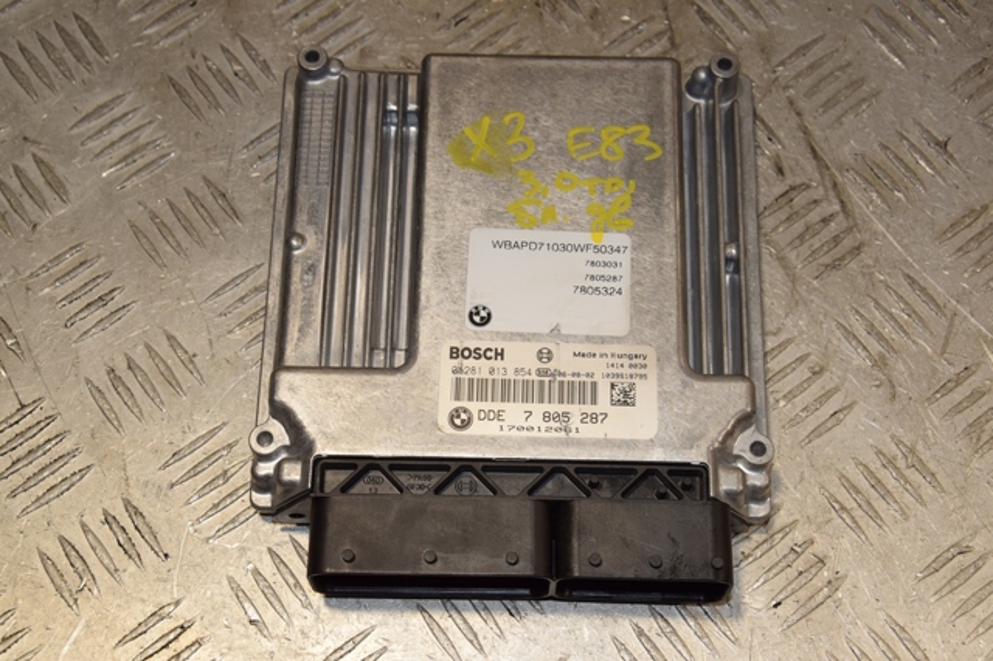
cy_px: 330
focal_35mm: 60
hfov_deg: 33.4
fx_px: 1654
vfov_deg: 22.6
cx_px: 496
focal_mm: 40
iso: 800
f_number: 9
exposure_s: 1/200
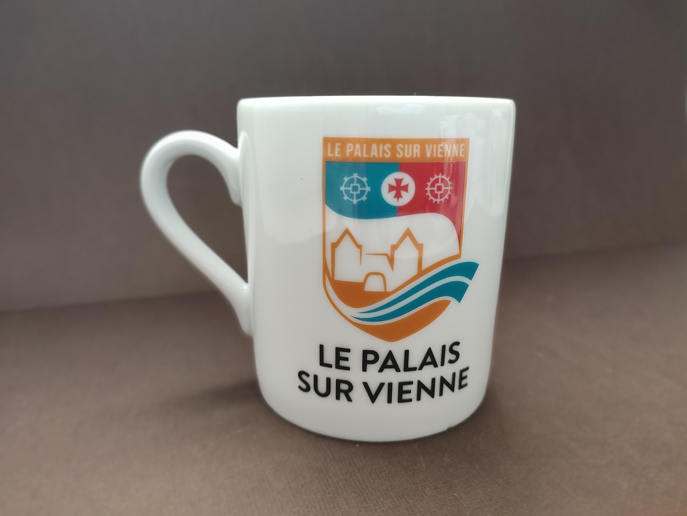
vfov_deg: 54.9
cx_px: 344
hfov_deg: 69.4
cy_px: 258
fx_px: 496
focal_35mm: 25
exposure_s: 1/33
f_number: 1.9
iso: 326
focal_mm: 6.04
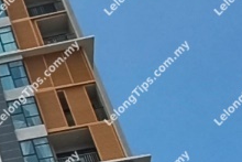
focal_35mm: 107
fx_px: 720
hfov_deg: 14.5
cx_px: -289
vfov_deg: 12.8
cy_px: 100
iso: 50
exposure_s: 1/4767
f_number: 2.2
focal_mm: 1.67
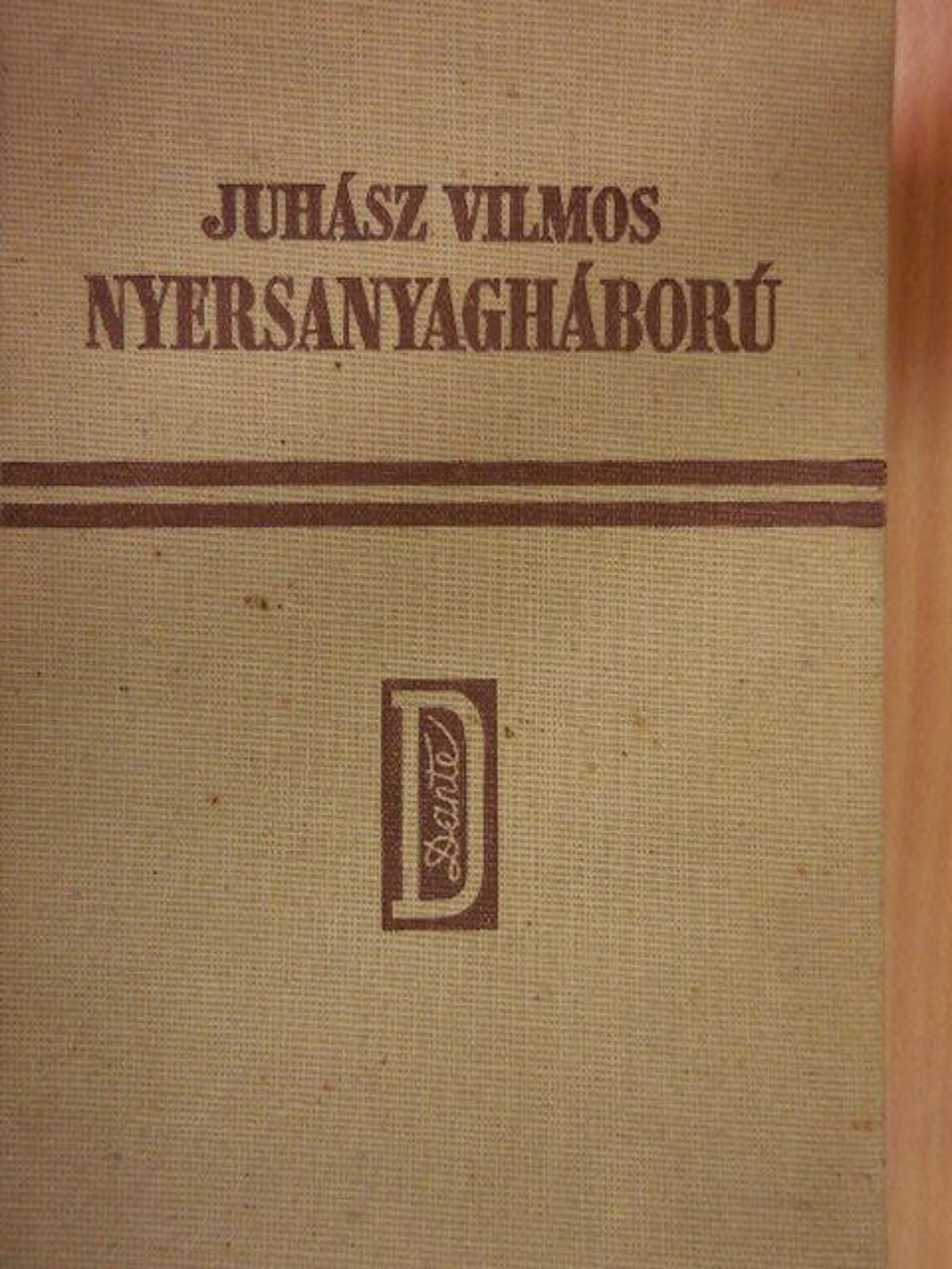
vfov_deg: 42.1
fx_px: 1650
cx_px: 476
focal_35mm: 45
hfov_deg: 32.2
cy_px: 634
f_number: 4.2
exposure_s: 1/80
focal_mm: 8.1
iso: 800
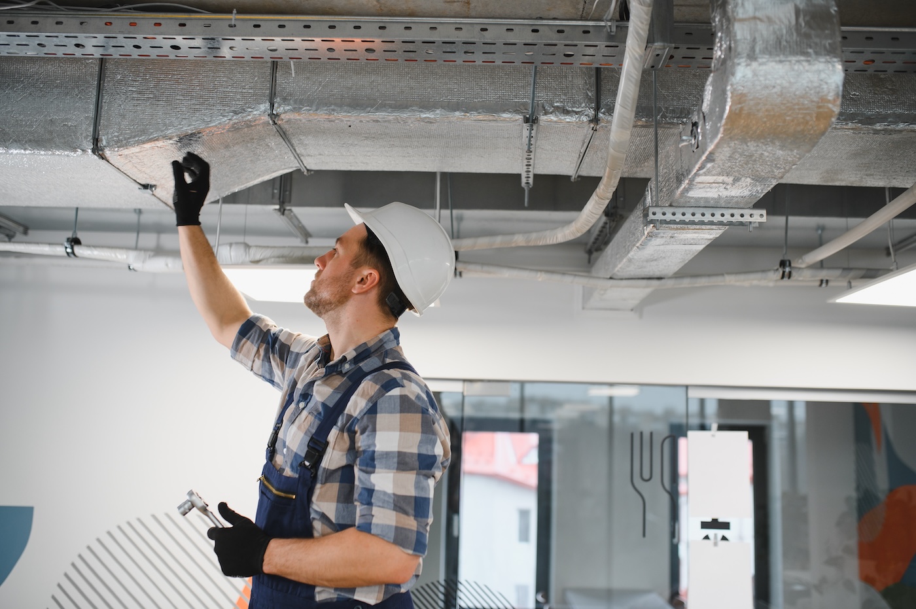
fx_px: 890
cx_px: 458
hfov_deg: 54.5
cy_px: 304
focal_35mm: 35
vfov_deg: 37.8
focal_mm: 35
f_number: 2
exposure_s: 1/160
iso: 320
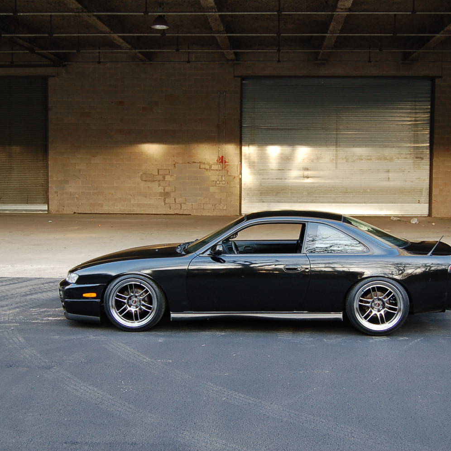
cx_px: 246
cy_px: 226
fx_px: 737
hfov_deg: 34.0
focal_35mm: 50
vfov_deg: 34.0
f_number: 4.5
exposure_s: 1/80
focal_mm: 26
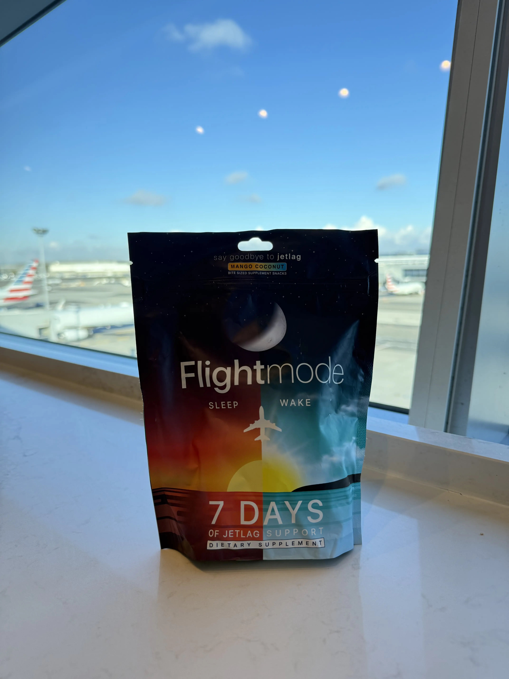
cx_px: 254
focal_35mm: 24
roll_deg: +0.4
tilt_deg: -9.3
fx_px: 471
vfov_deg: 71.6
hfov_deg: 56.8
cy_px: 340
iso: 125
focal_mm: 6.76
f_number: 1.78
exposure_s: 1/240
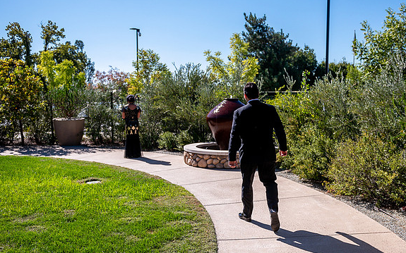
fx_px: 398
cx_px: 242
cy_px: 142
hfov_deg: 53.7
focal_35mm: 36
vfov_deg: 35.3
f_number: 2.8
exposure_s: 1/8000
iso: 400
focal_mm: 24
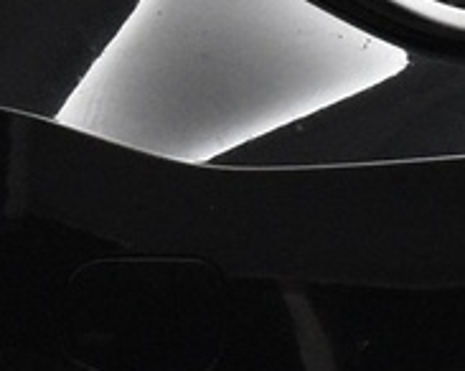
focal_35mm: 386
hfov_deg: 5.0
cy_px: -64
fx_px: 5309
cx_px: 128
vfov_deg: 4.0
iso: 3200
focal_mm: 31
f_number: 6.3
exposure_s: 1/160
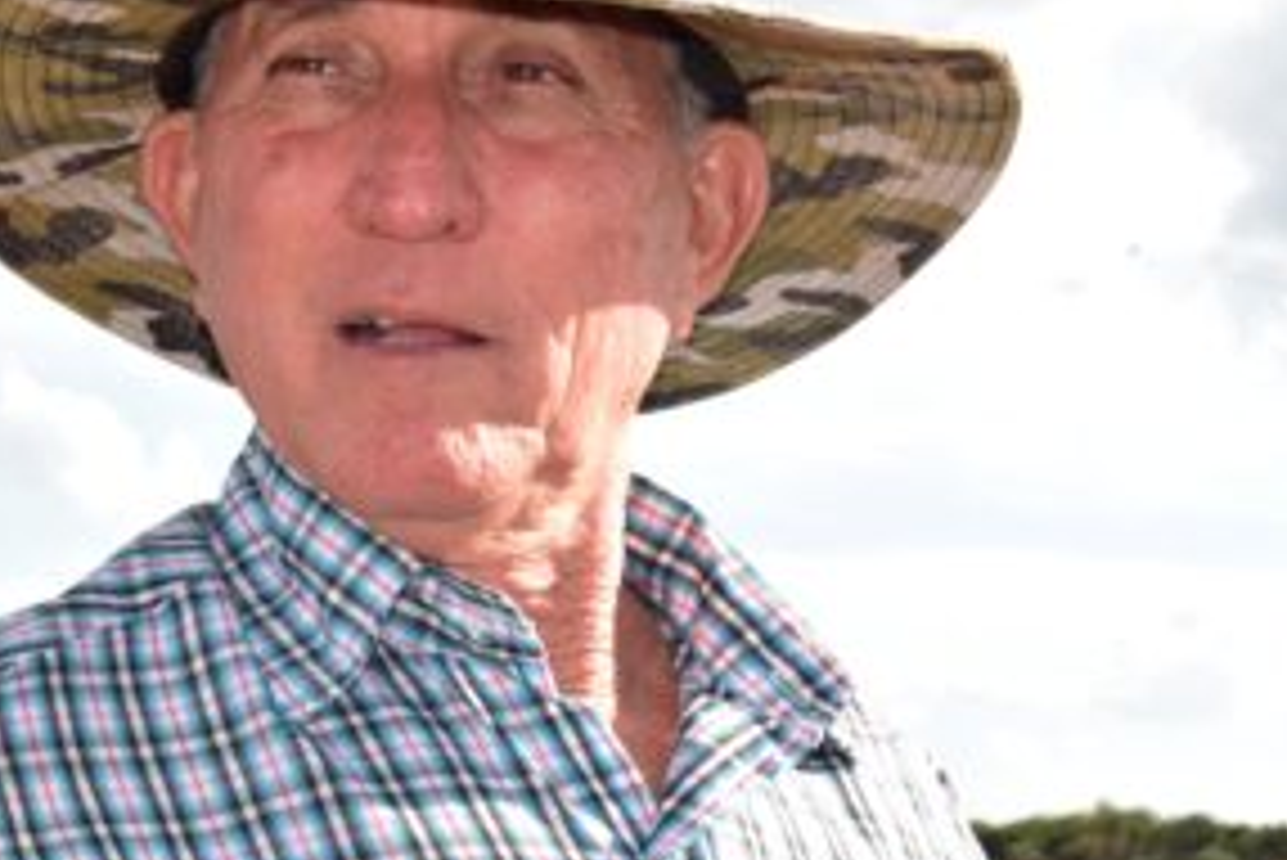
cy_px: 315
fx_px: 4210
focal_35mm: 118
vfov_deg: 11.6
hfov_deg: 17.4
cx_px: 747
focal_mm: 55
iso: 1600
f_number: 25
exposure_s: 1/200
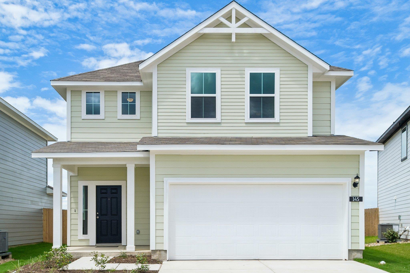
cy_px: 136
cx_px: 205
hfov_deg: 60.3
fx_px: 353
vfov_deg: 42.3
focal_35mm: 31
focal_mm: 21
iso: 400
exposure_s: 1/1250
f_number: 8
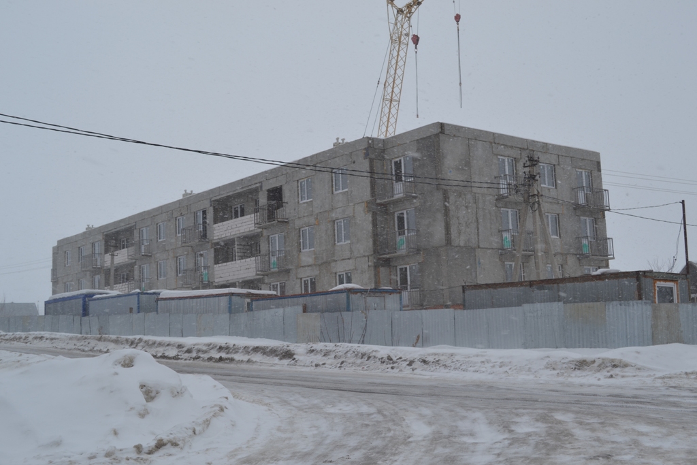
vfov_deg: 30.9
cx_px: 348
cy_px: 232
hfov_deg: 45.0
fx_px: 842
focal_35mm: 44
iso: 100
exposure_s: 1/200
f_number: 7.1
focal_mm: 29
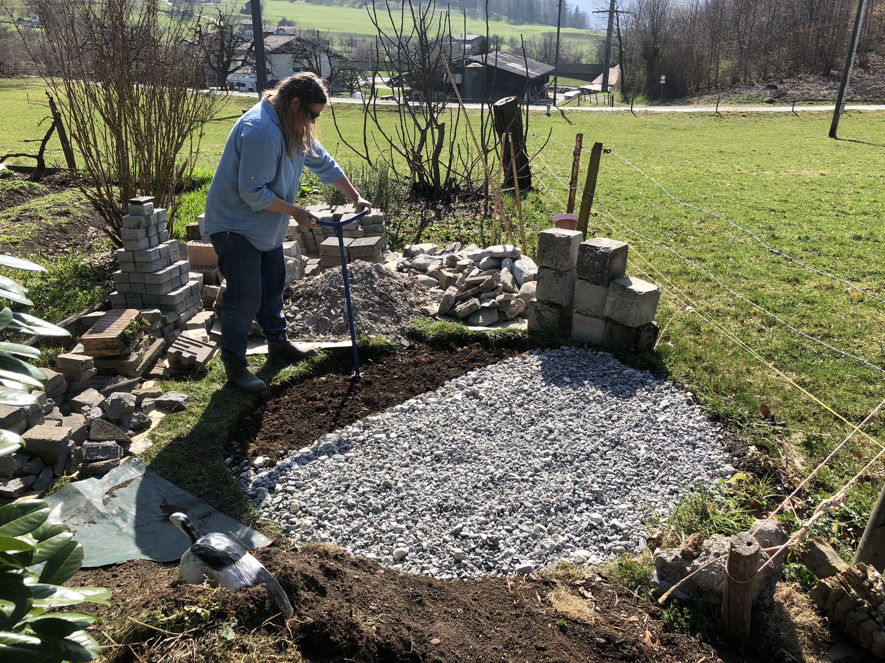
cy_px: 332
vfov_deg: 49.7
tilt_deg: -22.4
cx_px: 442
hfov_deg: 63.4
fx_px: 716
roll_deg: -0.3
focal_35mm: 28
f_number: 1.8
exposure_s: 1/1066
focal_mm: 3.99
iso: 20
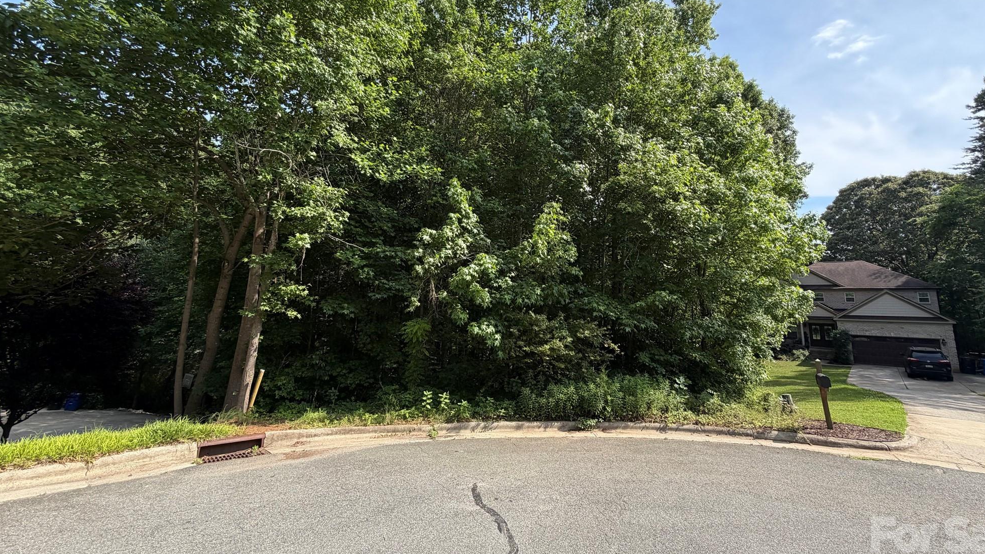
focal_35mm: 16
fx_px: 418
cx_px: 515
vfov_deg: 66.6
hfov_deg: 99.3
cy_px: 228
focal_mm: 2.22
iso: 40
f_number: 2.2
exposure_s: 1/694
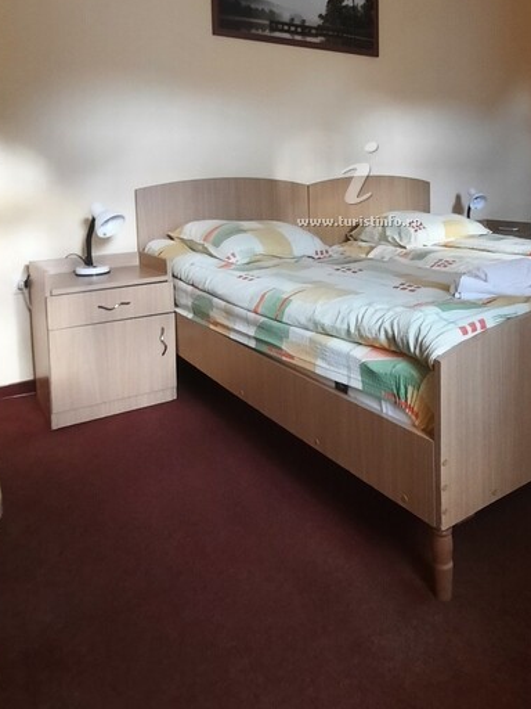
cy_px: 202
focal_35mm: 26
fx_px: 532
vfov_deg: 64.4
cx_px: 379
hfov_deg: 51.4
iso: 320
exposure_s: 1/25
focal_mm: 1.74
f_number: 2.2
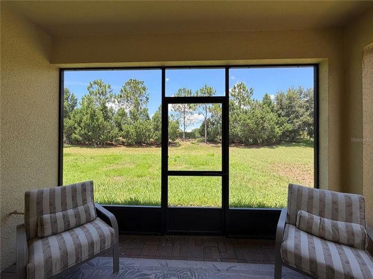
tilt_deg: +0.3
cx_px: 186
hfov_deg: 102.1
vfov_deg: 85.6
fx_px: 151
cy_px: 140
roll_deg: -0.6
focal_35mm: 14
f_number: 2.2
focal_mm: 2.22
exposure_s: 1/494
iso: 64
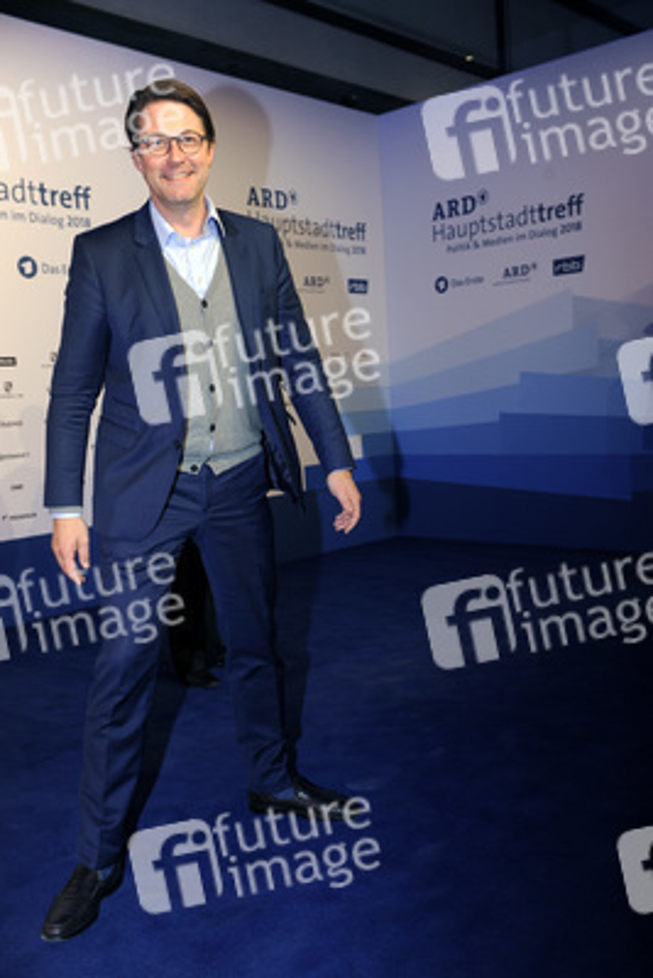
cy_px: 489
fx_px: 979
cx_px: 326
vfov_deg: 53.1
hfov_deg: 36.9
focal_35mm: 36
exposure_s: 1/160
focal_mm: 36
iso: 800
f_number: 4
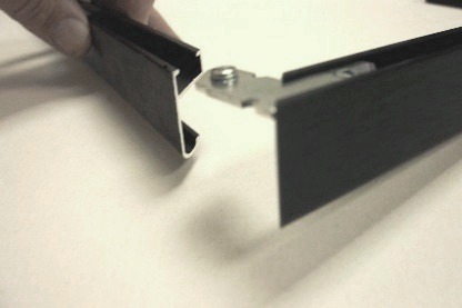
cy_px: 154
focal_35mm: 35
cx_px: 231
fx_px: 449
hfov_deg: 54.5
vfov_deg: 37.8
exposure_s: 1/60
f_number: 2.8
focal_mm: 7.5
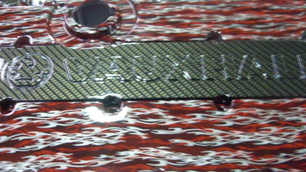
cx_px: 152
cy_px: 94
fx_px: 316
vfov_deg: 30.4
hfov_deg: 51.6
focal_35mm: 39
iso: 200
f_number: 2.8
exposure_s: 1/8
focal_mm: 6.3
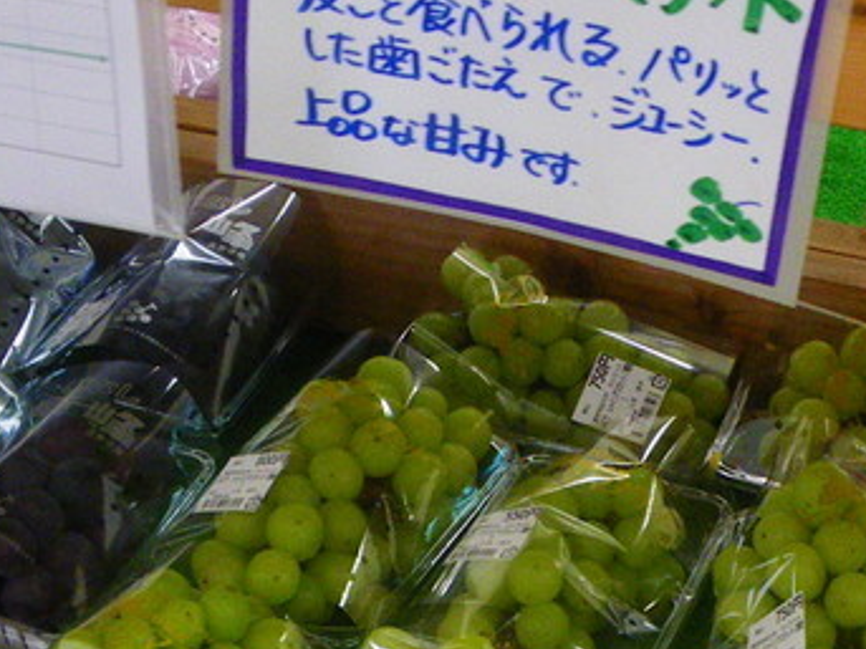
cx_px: 472
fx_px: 2451
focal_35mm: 98
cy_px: 684
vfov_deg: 14.8
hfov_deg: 20.0
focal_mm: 5
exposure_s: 1/50
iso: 250
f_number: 3.5
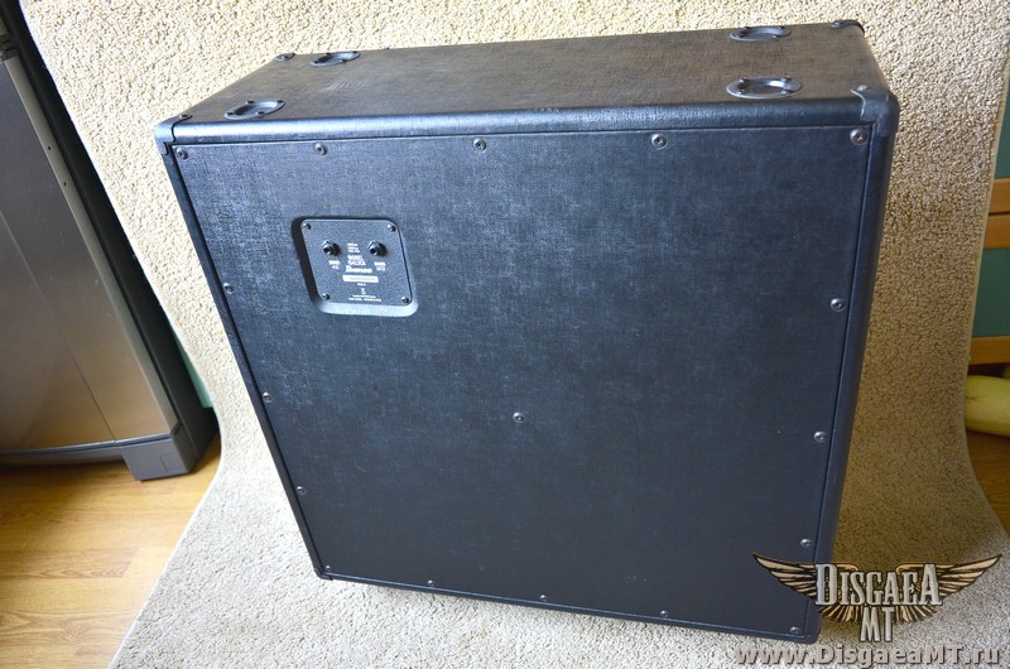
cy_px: 334
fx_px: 784
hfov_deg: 65.6
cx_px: 505
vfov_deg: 46.2
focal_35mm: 28
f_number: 4
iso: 400
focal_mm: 18.5
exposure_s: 1/50
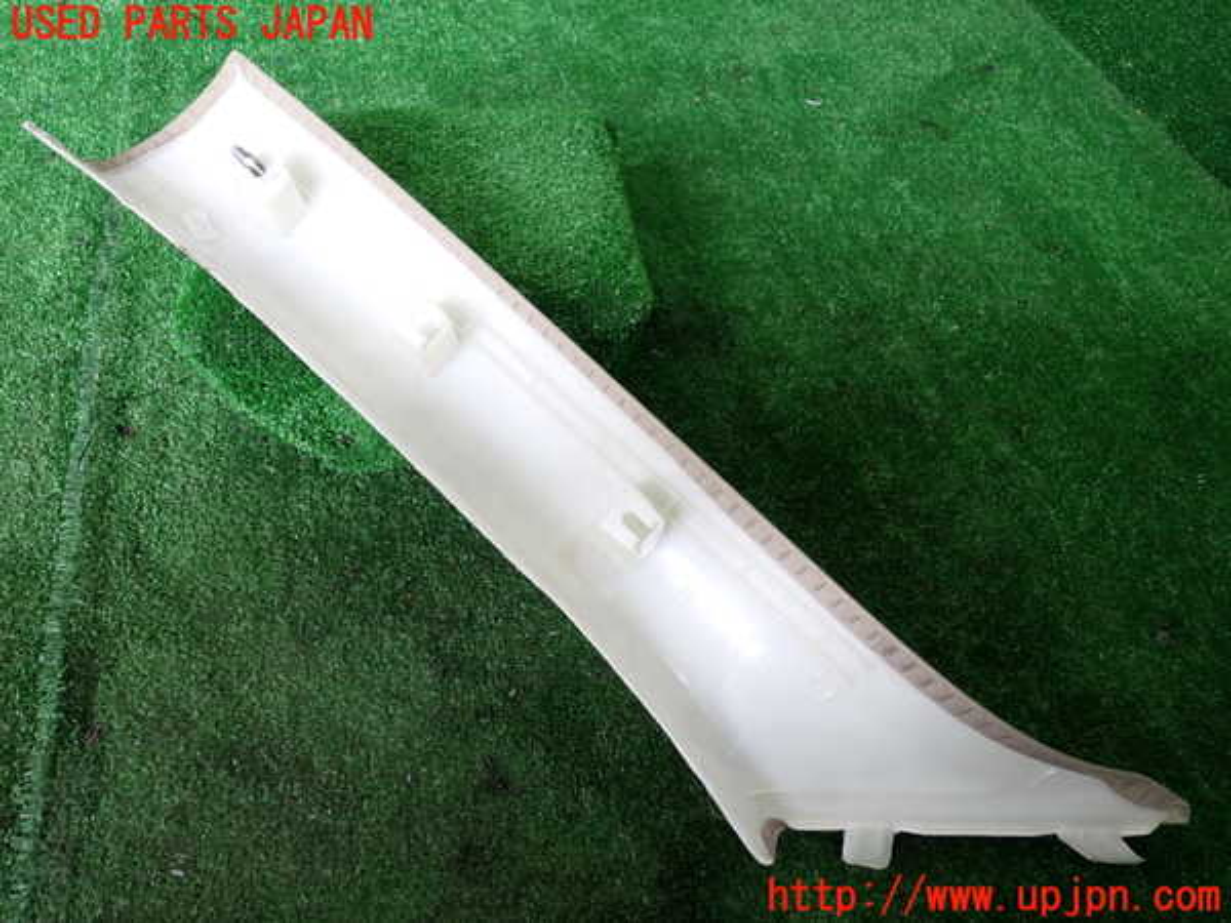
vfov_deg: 46.8
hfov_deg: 60.0
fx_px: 1067
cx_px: 616
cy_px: 462
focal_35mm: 30
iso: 200
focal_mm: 5.4
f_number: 2.3
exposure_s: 1/80
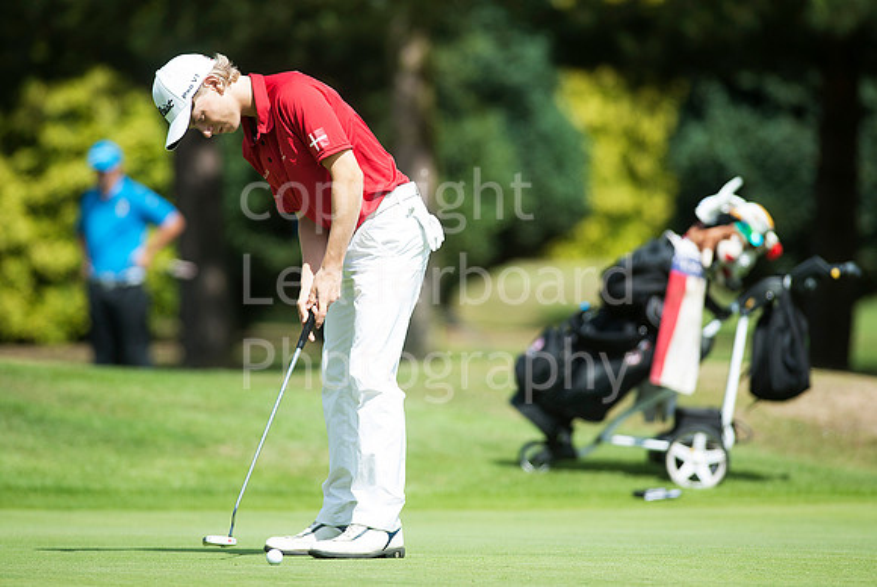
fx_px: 7316
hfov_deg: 6.9
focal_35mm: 300
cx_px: 438
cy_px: 294
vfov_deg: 4.6
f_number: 4
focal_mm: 300
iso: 320
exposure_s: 1/2500
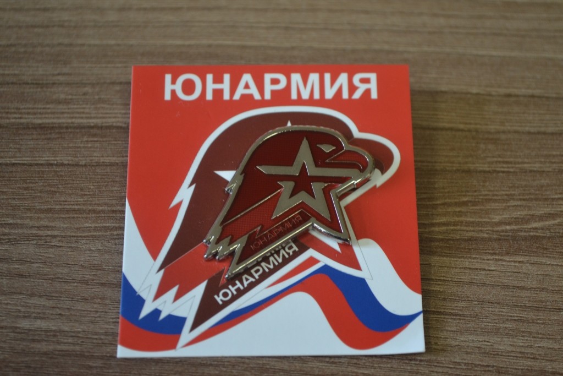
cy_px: 188
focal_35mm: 82
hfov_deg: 24.6
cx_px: 282
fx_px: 1290
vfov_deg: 16.6
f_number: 5.6
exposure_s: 1/15
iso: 560
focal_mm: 55
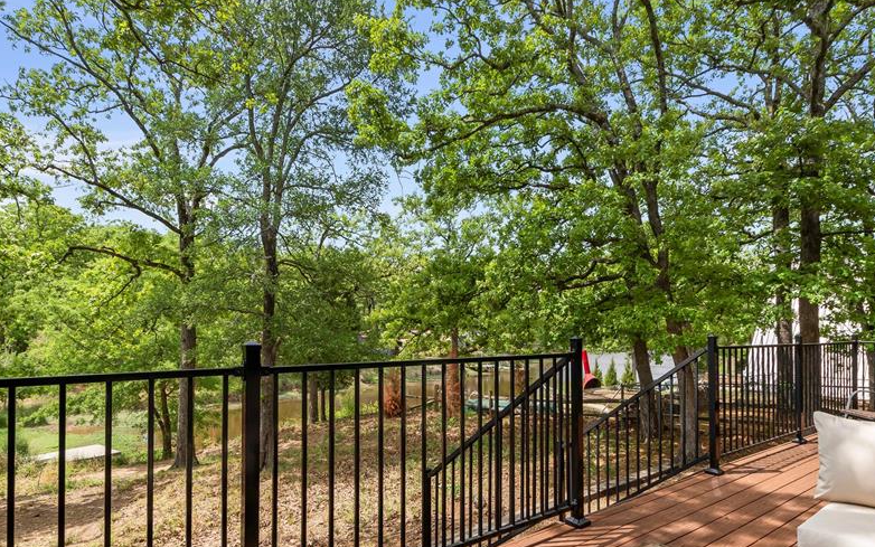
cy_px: 315
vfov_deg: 59.4
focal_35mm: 20
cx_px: 479
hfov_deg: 84.8
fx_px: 477
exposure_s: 1/400
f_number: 8
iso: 100
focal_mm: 10
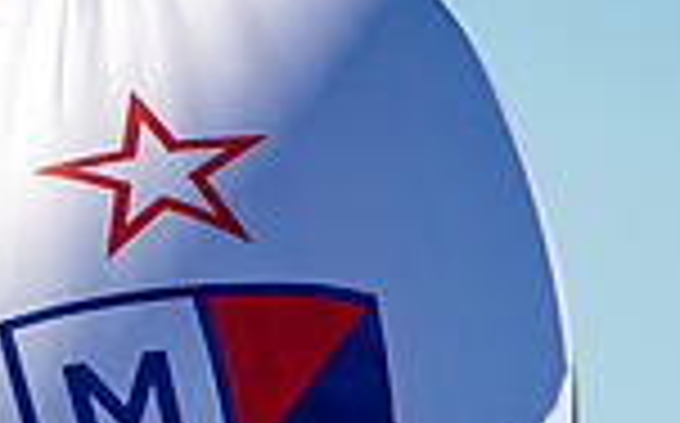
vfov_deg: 1.6
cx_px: -14
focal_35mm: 812
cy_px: 838
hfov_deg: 2.6
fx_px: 15031
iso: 250
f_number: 5
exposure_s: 1/2500
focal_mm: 200
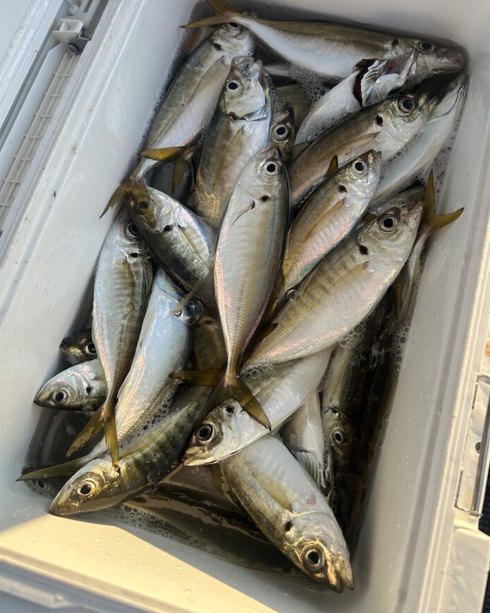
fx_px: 526
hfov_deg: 50.0
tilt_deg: -75.4
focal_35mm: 29
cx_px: 254
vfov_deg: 60.3
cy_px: 275
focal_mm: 5.7
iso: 50
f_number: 1.5
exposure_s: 1/723
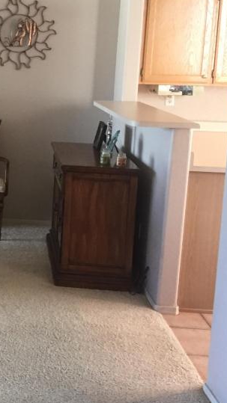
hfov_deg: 18.5
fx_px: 642
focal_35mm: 60
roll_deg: -1.7
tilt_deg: -5.7
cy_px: 126
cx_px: -76
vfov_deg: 34.5
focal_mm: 4.15
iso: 160
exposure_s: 1/30
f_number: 2.2
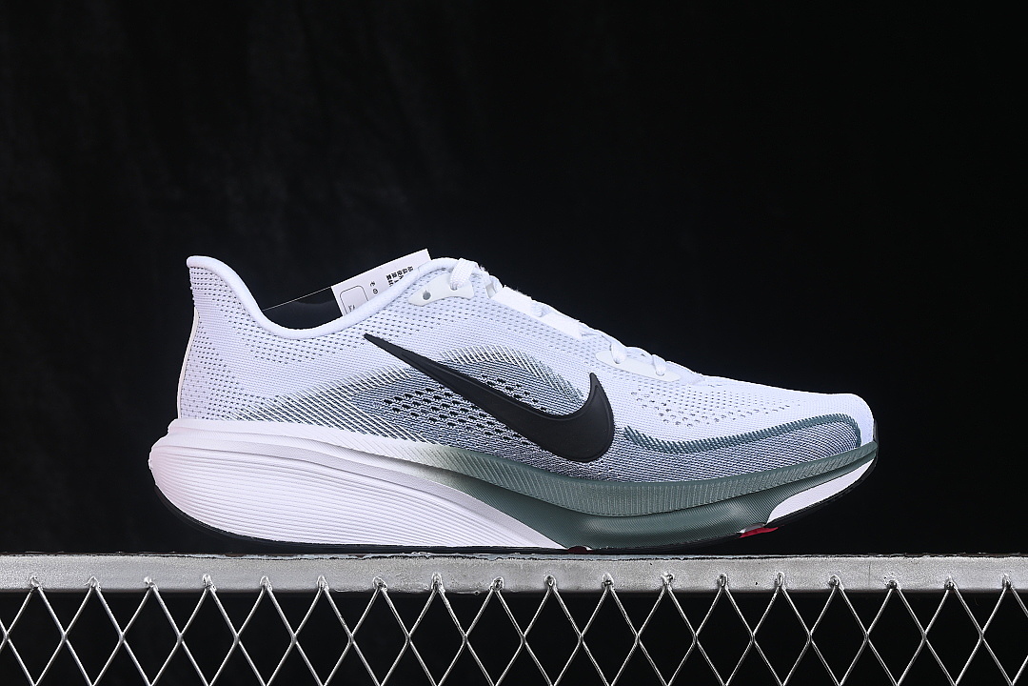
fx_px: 2141
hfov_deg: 27.0
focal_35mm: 75
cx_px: 514
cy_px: 343
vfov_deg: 18.2
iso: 160
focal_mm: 50
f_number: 8
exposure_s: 1/80
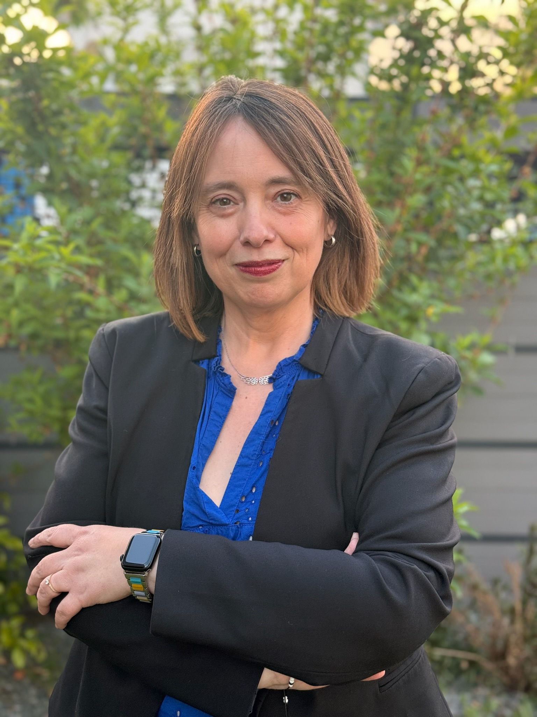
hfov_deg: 30.3
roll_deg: -0.8
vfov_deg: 39.7
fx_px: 993
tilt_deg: -8.8
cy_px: 358
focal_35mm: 48
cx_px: 268
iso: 100
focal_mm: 6.76
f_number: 1.78
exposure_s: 1/112
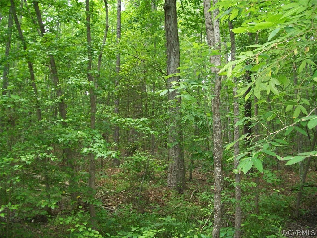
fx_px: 311
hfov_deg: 54.0
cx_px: 158
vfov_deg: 41.8
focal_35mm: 34
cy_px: 119
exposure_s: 1/60
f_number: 2.7
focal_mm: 6.1
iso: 160
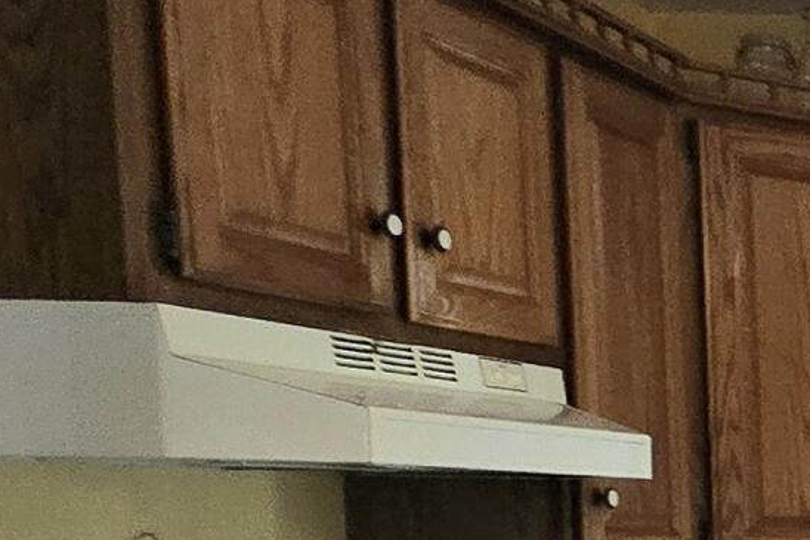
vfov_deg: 17.2
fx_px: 1664
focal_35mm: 74
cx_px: 1617
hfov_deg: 18.3
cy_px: 719
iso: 250
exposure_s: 1/60.2
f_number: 2.2
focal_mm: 2.2
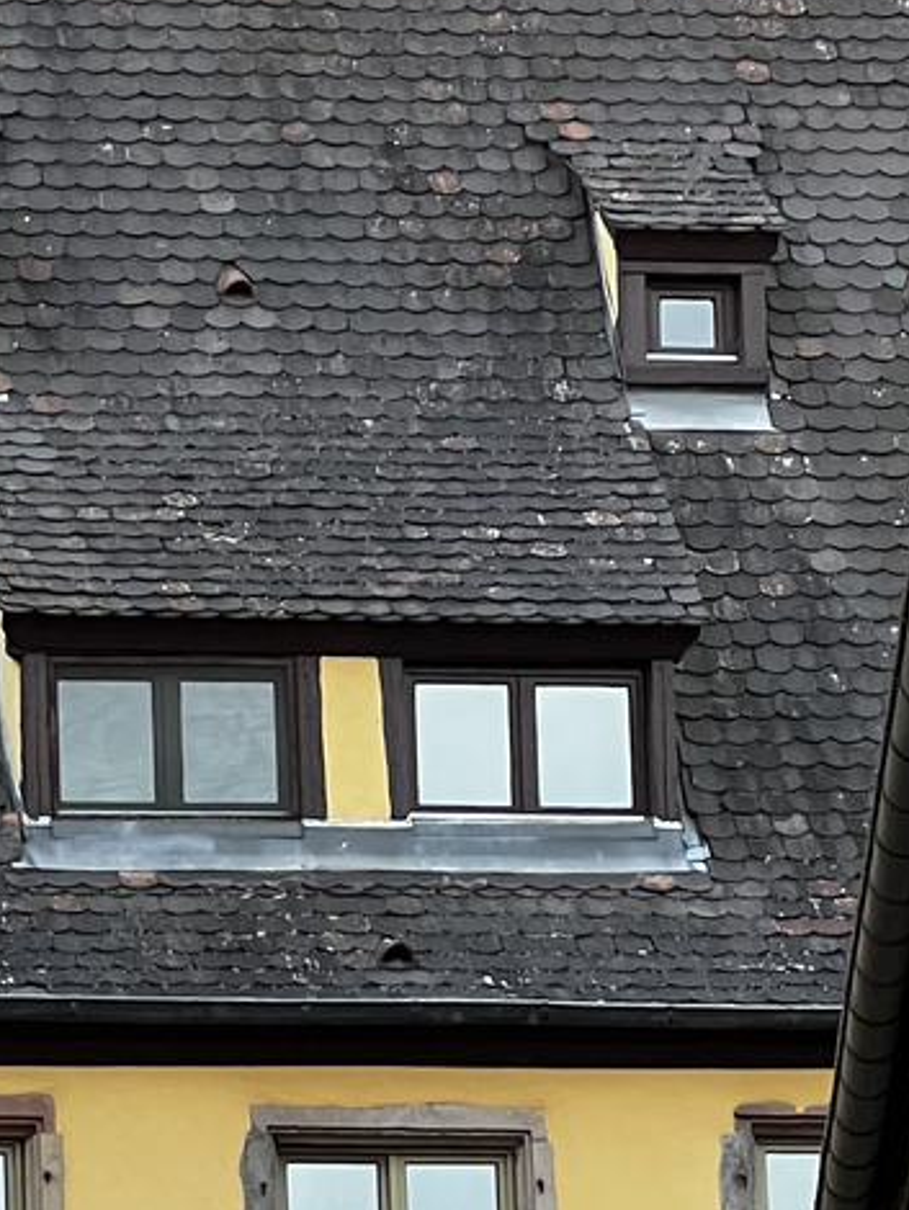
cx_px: 116
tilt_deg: +7.5
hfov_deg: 5.7
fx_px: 9165
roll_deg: +1.3
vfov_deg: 7.4
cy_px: 1774
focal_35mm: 262
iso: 250
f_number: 2.8
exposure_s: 1/69
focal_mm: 9
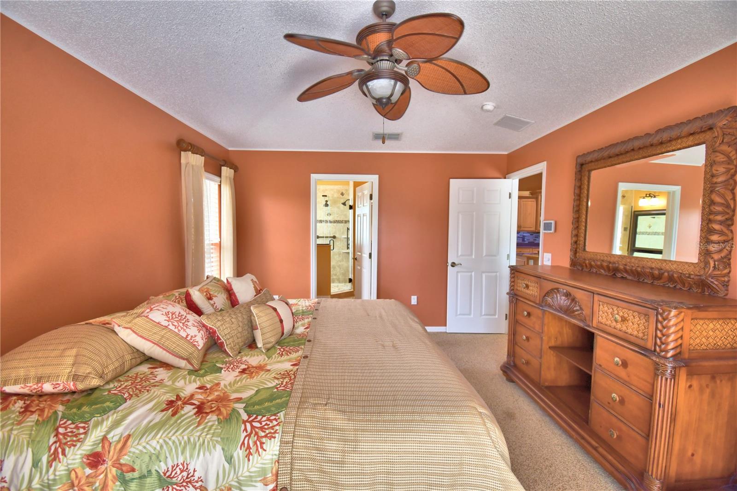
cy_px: 246
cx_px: 368
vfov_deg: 77.3
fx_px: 307
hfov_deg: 100.4
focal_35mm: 15
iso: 400
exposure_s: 1/40
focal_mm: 10
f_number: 4.5
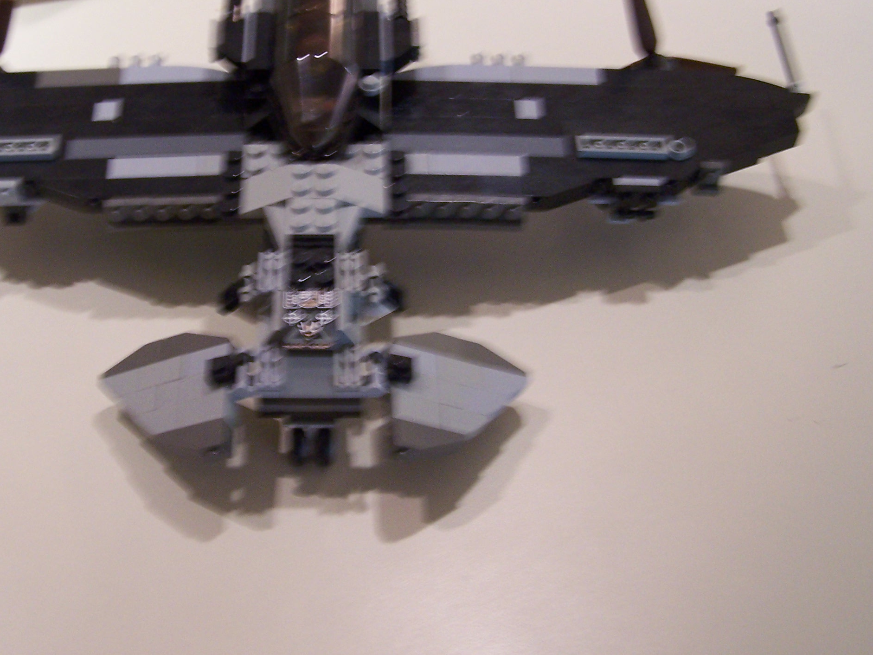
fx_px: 1312
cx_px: 322
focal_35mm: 52
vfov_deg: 28.0
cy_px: 253
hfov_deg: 36.6
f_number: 2.8
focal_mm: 6.3
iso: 140
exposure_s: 1/15
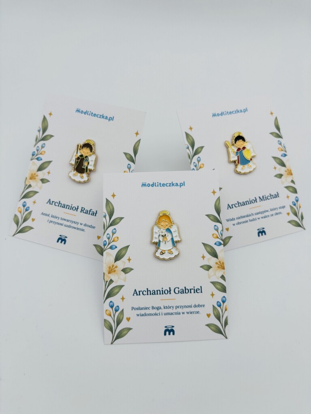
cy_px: 207
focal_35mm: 26
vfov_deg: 67.3
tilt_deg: -58.9
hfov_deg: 53.1
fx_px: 311
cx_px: 156
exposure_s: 1/246
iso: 40
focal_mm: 5.96
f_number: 1.6
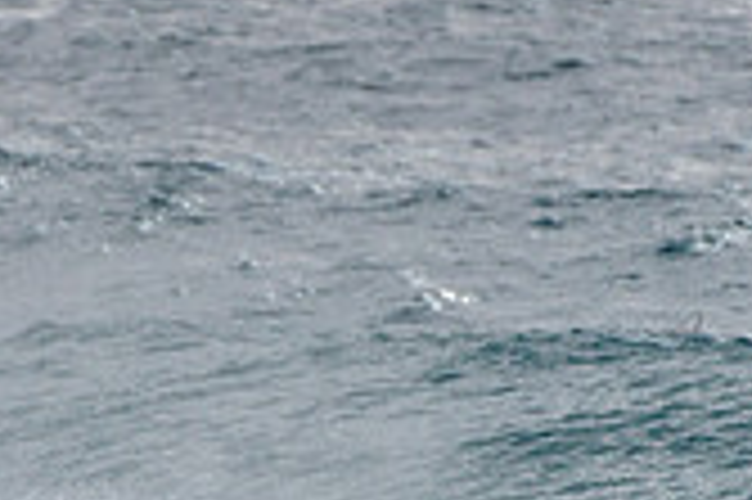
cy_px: 745
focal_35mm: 2133
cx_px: 77
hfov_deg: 1.0
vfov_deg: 0.6
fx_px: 44512
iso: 220
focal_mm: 500
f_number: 5.6
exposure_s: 1/2000
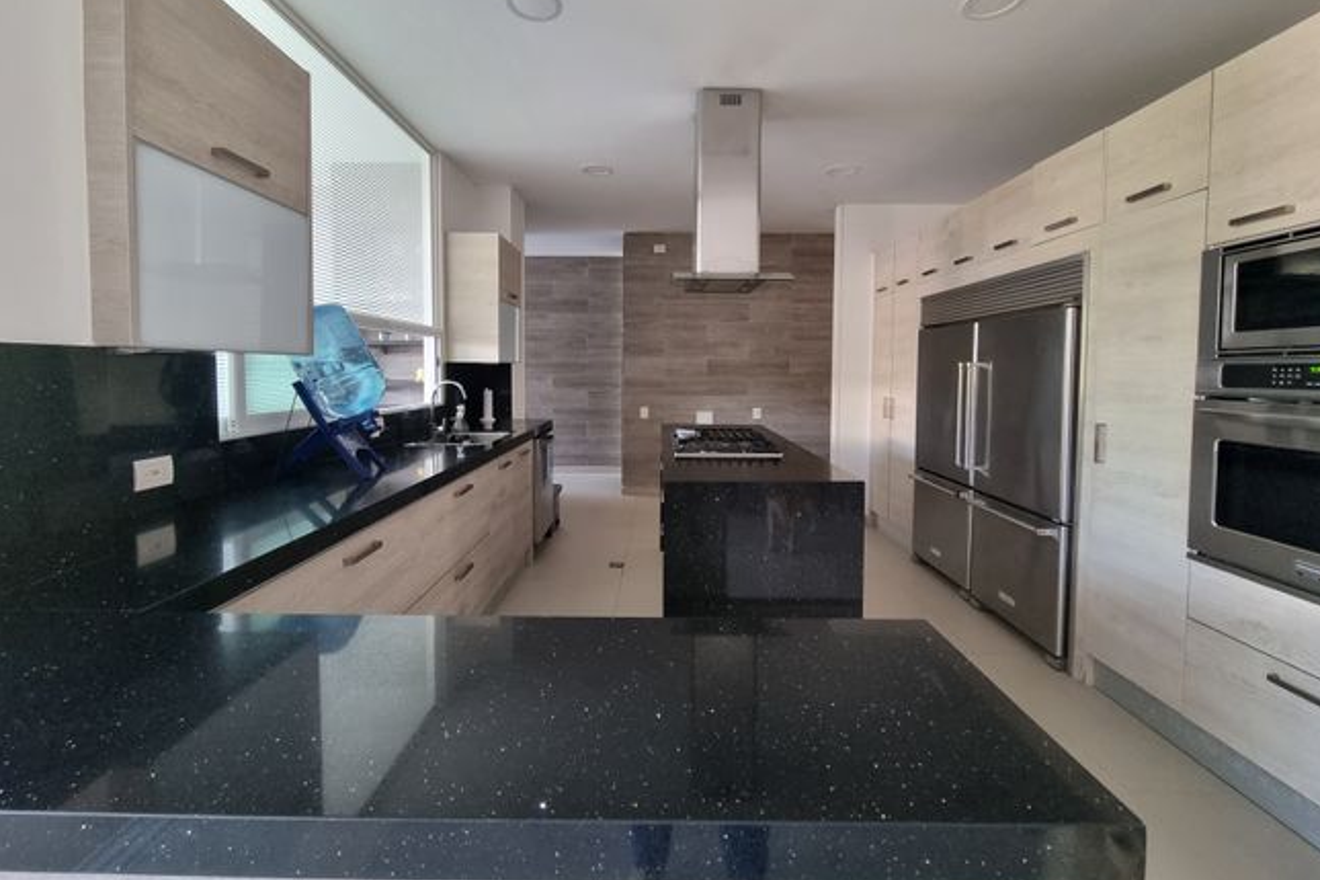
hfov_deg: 104.3
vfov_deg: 80.9
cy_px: 392
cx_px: 649
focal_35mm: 14
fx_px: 513
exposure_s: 1/60
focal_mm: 2.2
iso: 400
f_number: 2.2
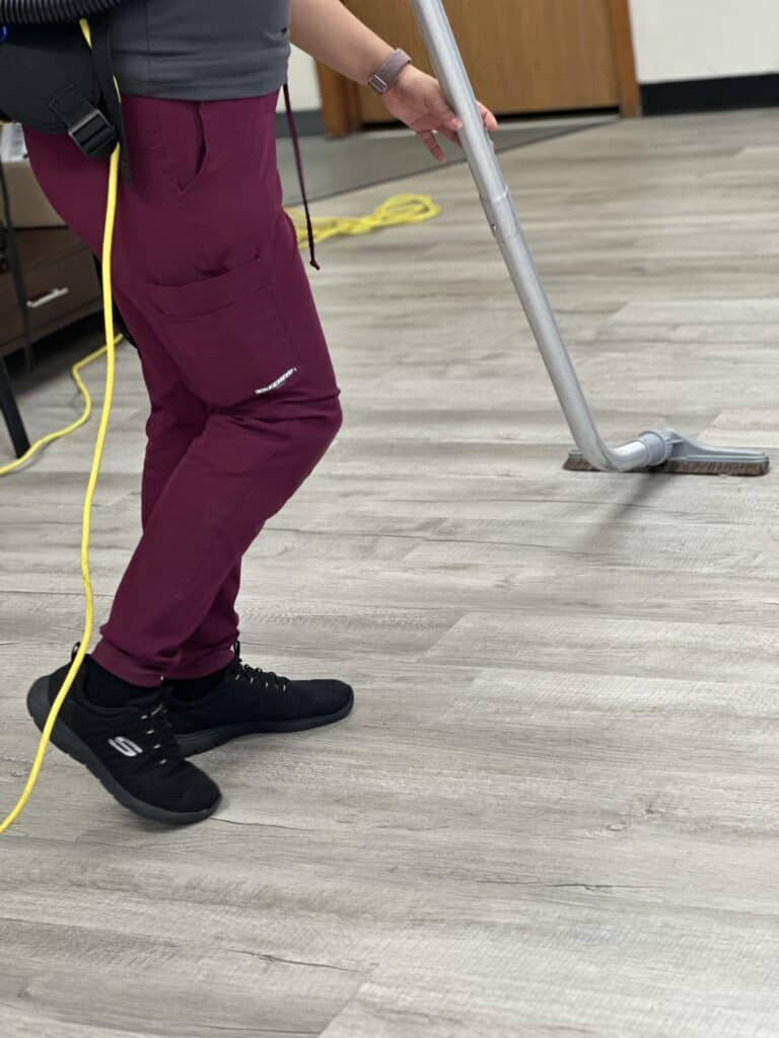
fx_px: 2310
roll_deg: +8.3
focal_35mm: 77
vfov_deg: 25.3
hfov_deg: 19.1
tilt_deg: -18.5
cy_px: 519
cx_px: 390
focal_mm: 9
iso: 160
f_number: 2.8
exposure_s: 1/40
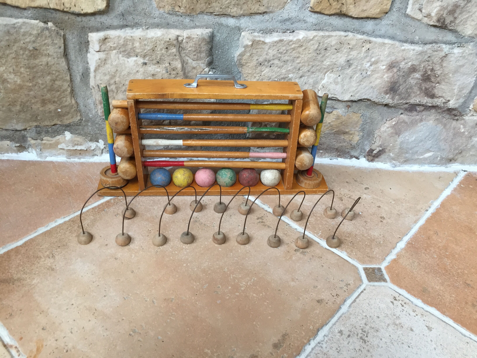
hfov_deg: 61.7
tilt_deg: -37.9
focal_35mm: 29
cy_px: 179
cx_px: 238
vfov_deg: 48.2
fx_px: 400
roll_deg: -4.4
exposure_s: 1/33
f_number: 2.2
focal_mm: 4.15
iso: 100
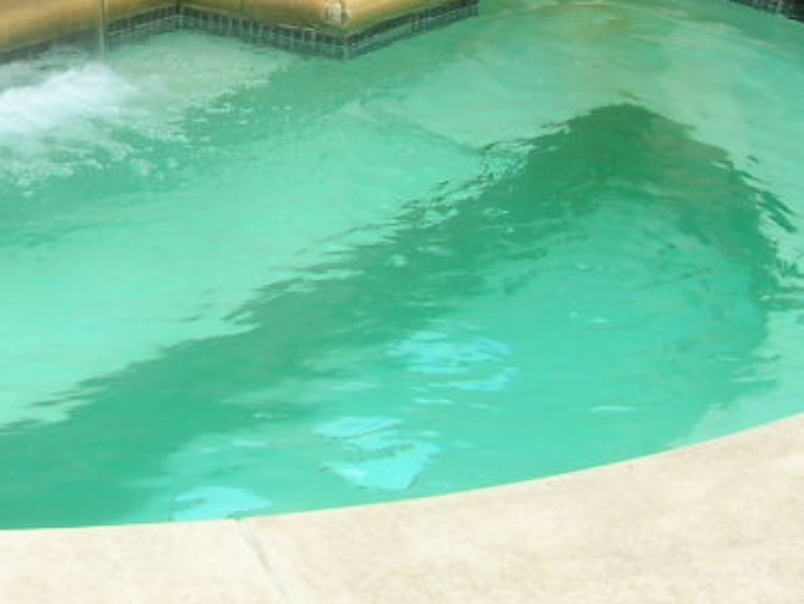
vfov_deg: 15.3
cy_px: -85
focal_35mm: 94
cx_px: 28
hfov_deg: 20.3
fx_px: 2185
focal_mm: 5.7
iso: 50
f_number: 4.9
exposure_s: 1/110
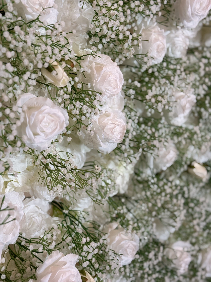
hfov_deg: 30.3
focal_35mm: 48
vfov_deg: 39.7
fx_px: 390
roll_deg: +1.5
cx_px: 106
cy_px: 141
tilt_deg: -7.2
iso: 250
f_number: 1.78
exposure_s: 1/40
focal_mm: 6.76
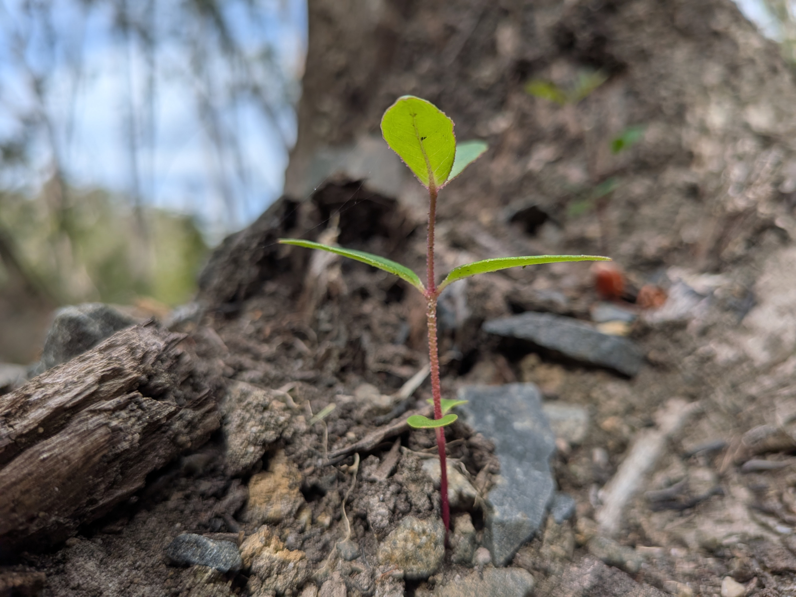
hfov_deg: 71.6
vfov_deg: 56.8
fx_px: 552
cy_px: 298
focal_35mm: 24
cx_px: 398
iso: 32
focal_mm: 4.5
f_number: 1.7
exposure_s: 1/1072
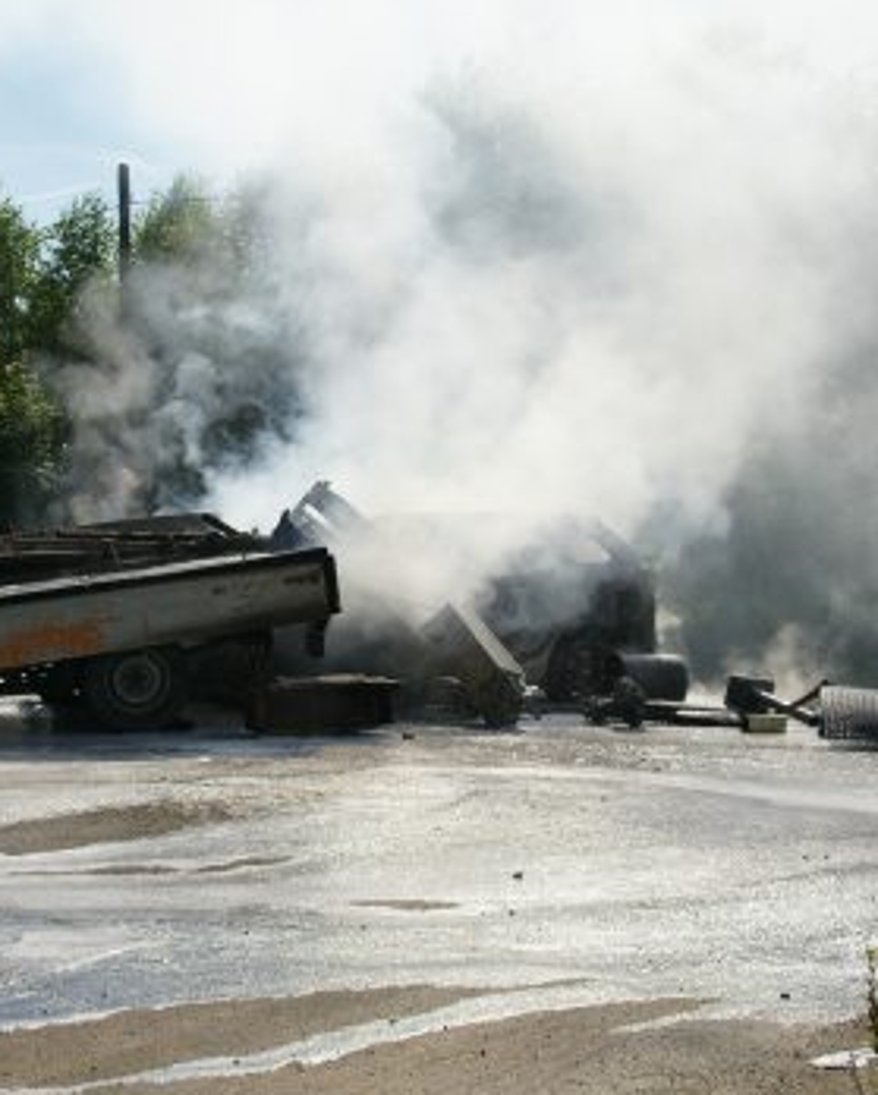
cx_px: 211
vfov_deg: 30.0
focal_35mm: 63
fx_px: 2044
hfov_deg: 24.0
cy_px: 568
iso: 400
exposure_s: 1/1250
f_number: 10
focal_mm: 26
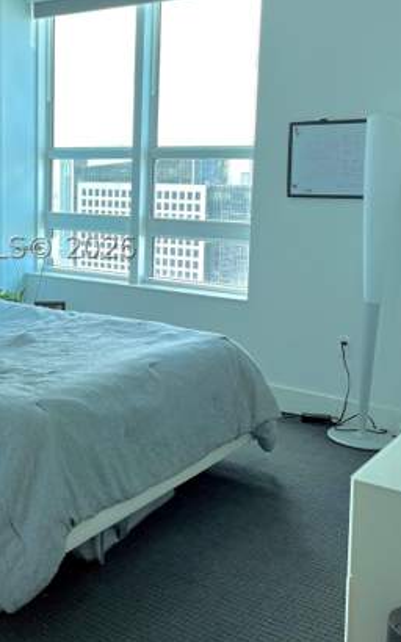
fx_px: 752
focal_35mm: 43
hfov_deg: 29.4
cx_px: 99
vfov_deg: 45.9
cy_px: 247
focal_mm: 5.1
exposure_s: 1/250
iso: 50
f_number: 1.6
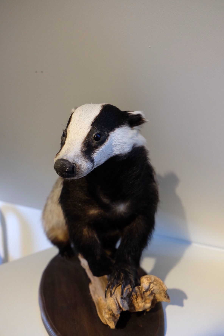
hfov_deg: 47.9
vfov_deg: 67.4
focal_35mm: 27
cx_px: 112
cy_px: 168
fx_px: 252
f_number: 2.8
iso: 1600
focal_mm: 18
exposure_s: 1/125
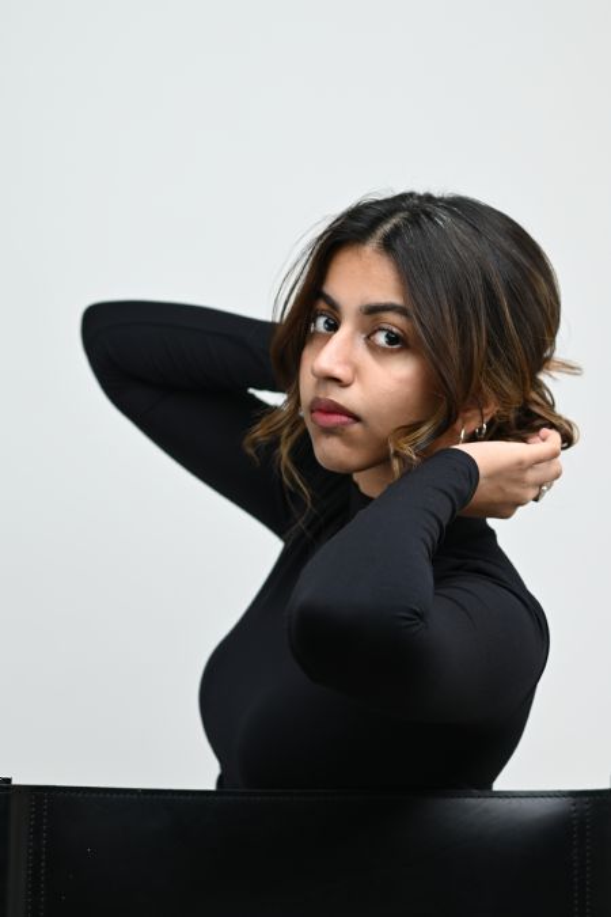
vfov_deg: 16.1
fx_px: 3246
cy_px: 458
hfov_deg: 10.8
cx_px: 306
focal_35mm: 128
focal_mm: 85
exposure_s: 1/200
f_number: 2.5
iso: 100
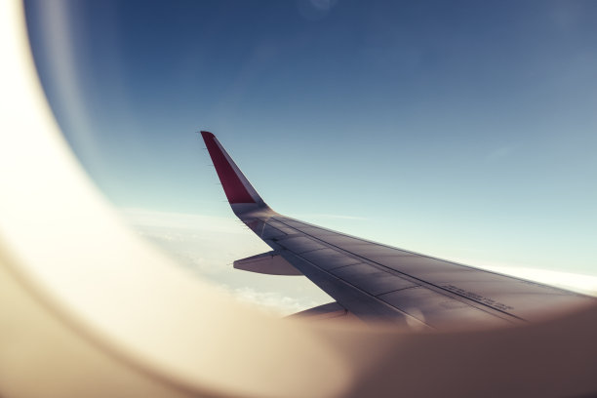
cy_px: 199
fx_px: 514
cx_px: 298
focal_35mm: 31
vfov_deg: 42.3
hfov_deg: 60.3
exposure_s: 1/2700
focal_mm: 20.6
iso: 200
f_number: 4.5
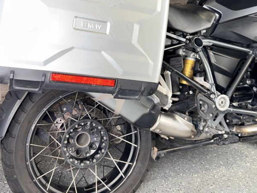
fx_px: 297
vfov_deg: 35.2
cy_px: 49
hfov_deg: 46.7
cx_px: 138
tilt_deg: -9.8
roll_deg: -2.9
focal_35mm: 40
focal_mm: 6.76
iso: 50
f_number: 1.78
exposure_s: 1/19
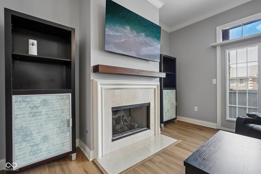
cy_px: 87
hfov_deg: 96.7
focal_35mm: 16
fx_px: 116
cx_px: 130
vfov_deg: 73.7
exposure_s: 1/30
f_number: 8
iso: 2000
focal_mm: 16
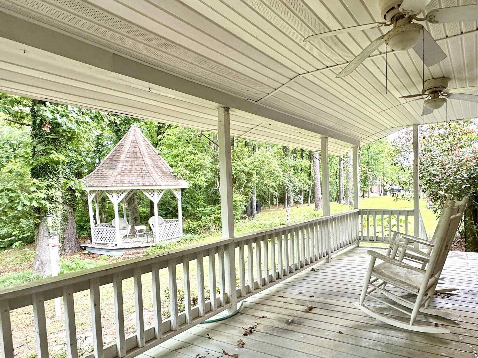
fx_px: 318
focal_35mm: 23
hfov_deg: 73.2
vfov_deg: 58.5
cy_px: 209
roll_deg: +1.3
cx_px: 284
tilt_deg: -3.7
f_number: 2.2
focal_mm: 2.22
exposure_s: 1/120
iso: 160
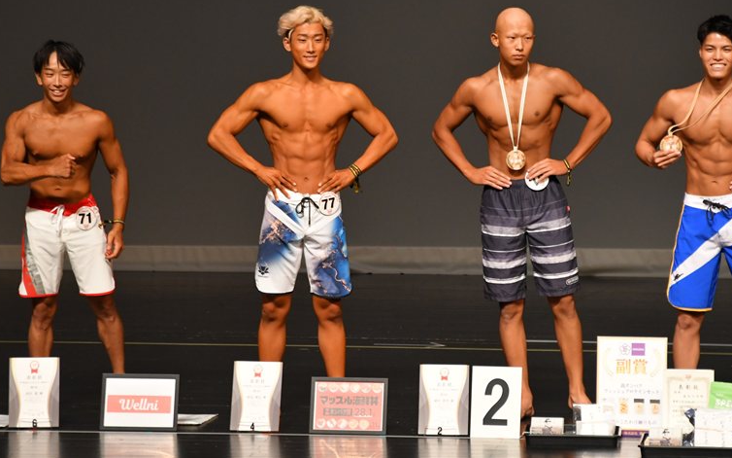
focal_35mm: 330
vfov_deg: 4.0
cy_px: 208
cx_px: 362
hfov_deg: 6.4
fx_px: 6582
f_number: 5.6
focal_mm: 210
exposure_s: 1/400
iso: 2000
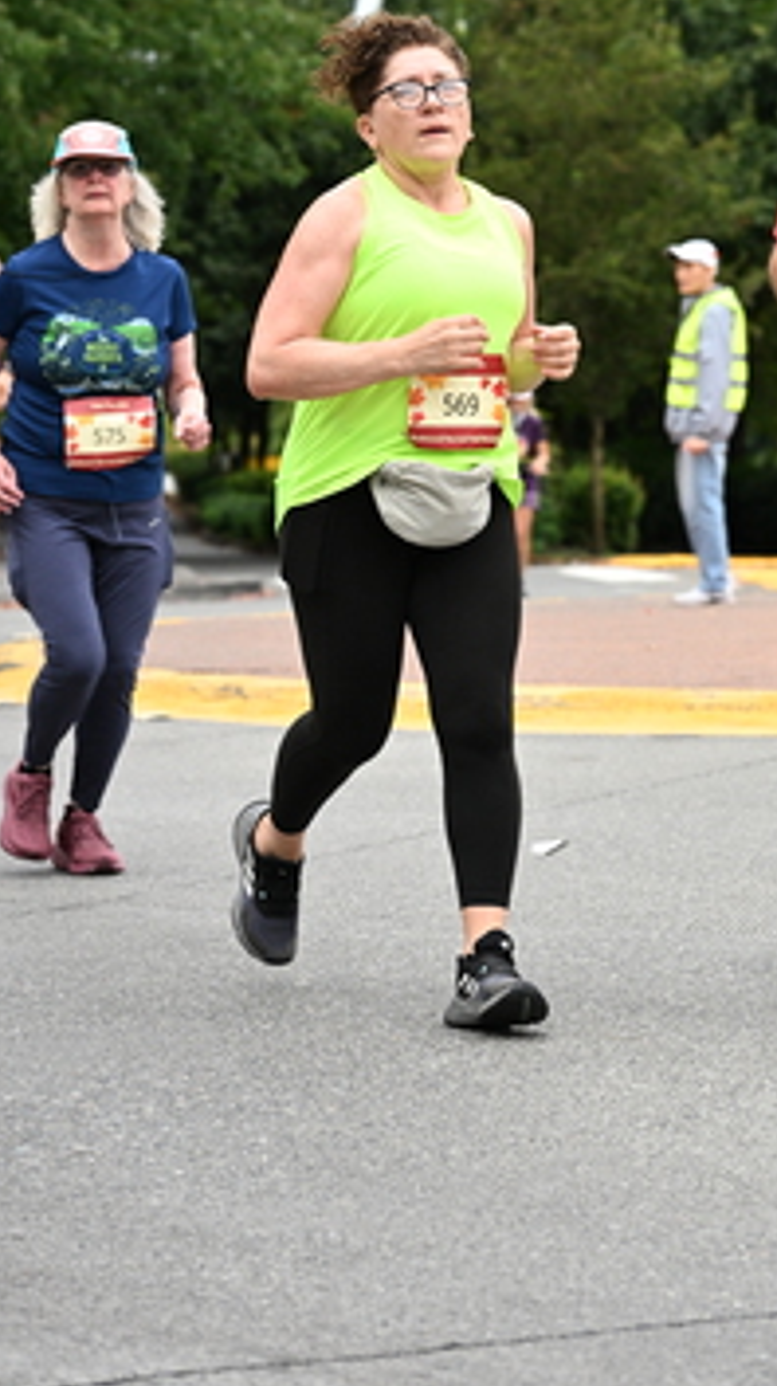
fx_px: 4258
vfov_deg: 18.4
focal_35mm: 116
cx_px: 673
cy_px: 361
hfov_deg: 10.4
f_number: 4
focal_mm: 71
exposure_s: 1/800
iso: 1600
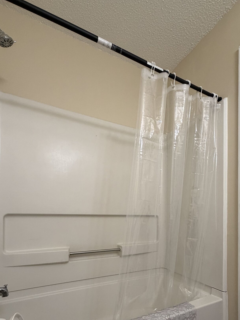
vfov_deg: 78.8
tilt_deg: +0.8
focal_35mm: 20
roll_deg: -0.4
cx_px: 136
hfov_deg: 65.7
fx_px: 185
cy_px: 216
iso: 250
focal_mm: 2.22
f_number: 2.2
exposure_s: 1/60
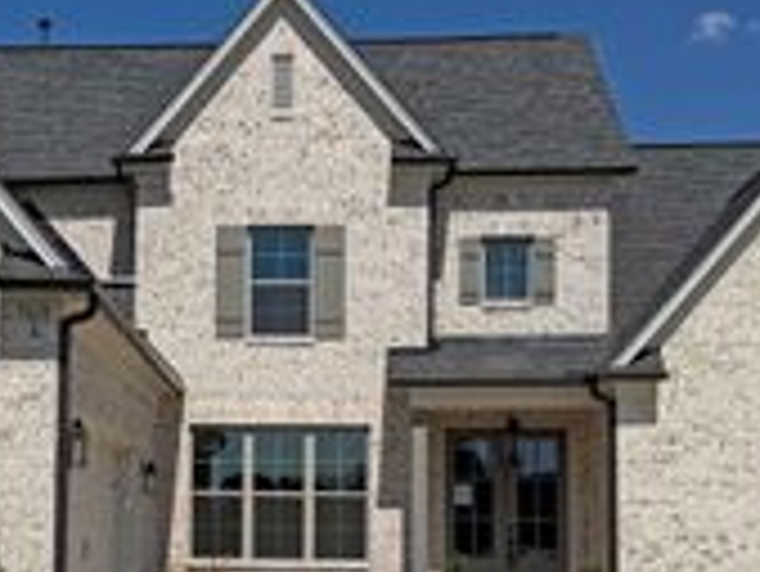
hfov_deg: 27.0
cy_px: 421
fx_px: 1560
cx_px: 198
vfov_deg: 20.6
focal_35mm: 71
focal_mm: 6.76
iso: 80
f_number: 1.78
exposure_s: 1/11905
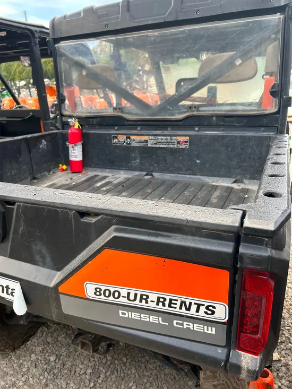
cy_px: 194
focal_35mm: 26
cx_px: 146
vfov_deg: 67.3
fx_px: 292
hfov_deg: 53.1
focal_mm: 5.7
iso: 80
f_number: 1.5
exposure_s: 1/121
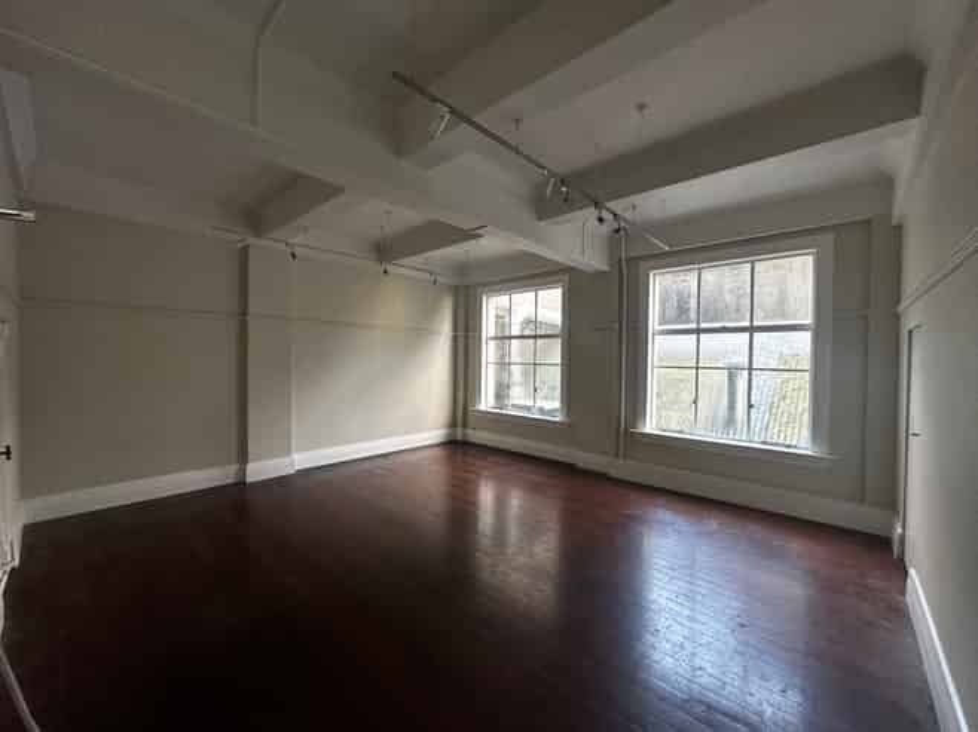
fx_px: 395
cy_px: 366
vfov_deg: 85.6
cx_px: 489
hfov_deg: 102.1
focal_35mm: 14
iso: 200
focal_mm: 2.22
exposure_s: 1/99
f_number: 2.2
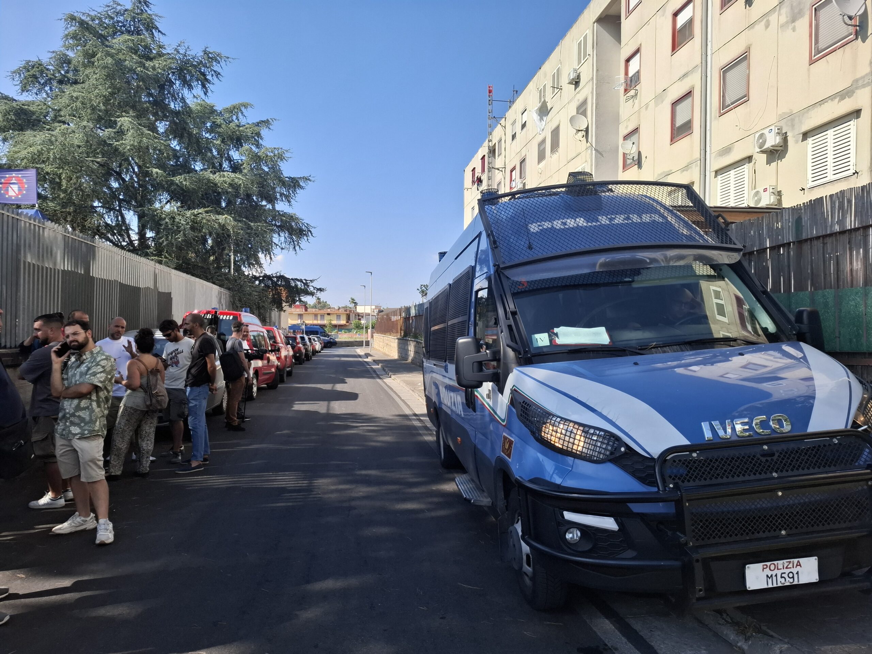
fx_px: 579
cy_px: 327
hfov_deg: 73.9
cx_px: 436
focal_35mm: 23
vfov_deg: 58.9
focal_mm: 5.54
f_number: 1.8
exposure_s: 1/1786
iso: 50
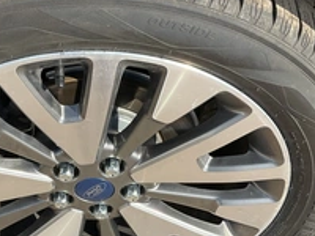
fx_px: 528
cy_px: 102
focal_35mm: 58
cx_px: 102
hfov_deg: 32.9
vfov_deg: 25.2
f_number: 1.8
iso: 25
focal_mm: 3
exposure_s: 1/829
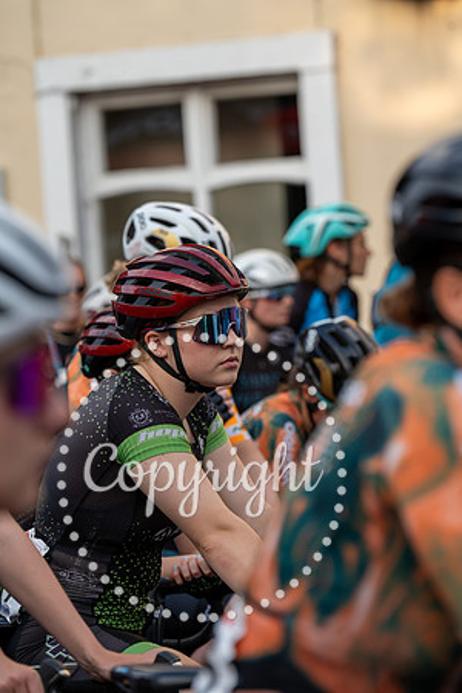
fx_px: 2887
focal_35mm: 150
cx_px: 231
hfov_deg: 9.1
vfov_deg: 13.7
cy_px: 346
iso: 500
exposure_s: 1/1250
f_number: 4.5
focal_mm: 150
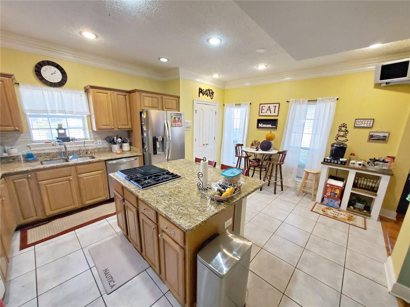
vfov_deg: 89.9
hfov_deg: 106.2
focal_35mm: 13
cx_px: 205
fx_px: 154
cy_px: 154
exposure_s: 1/59
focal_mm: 1.8
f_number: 2.2
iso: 200
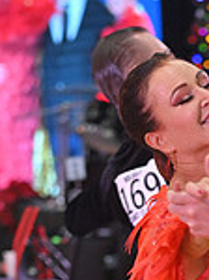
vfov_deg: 4.2
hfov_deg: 3.2
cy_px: 411
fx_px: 3762
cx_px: 253
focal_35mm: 466
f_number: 5
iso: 3200
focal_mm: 125
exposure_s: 1/400
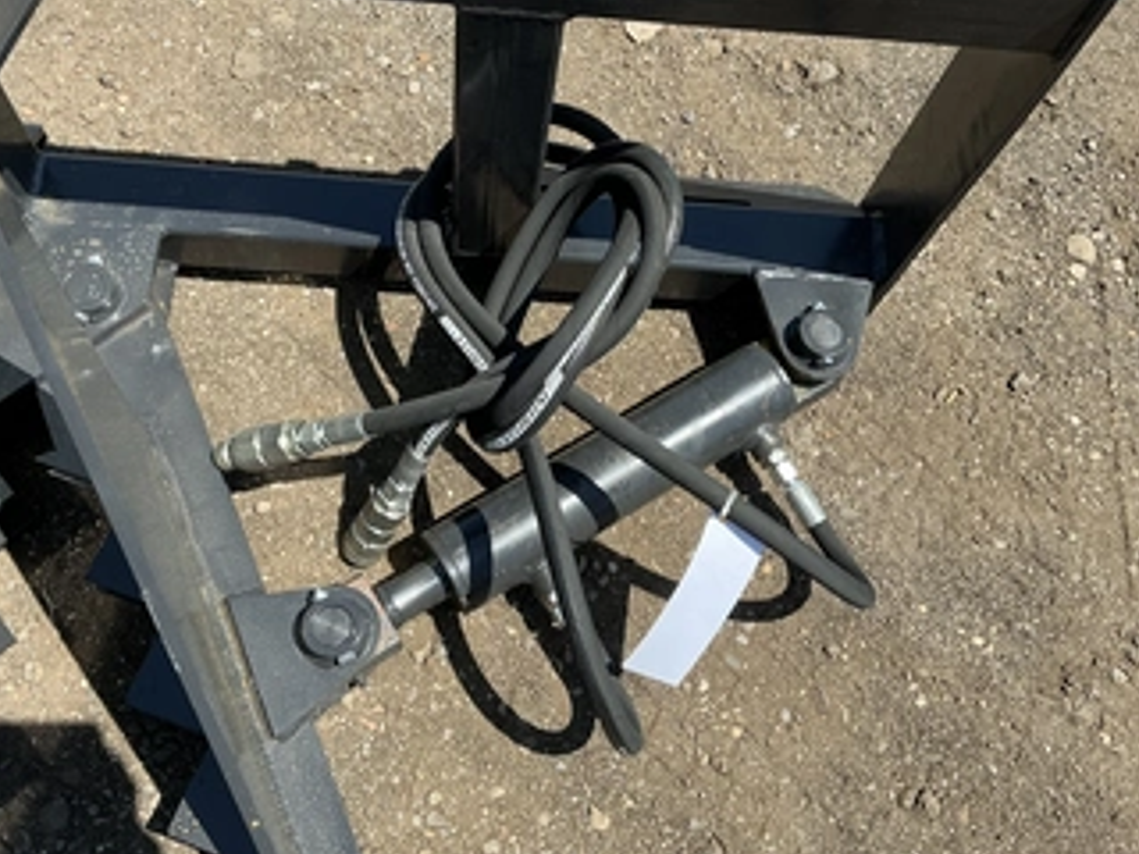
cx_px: 570
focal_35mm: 35
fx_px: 1152
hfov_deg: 52.6
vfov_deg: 40.6
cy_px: 359
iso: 25
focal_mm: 3
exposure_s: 1/978
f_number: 1.8
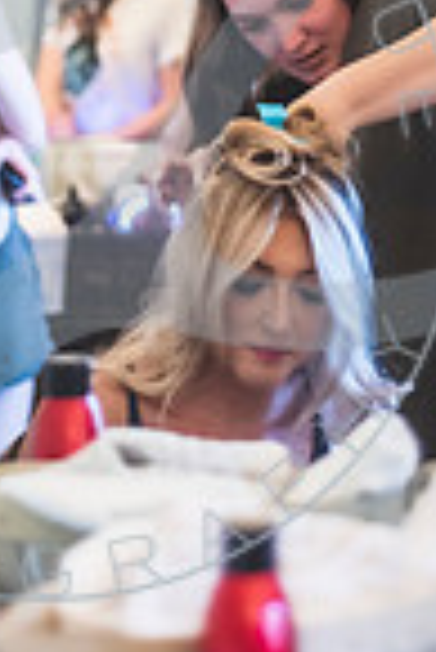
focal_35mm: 155
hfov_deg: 8.9
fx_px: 2809
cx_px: 247
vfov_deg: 12.9
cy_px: -157
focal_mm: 50
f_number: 1.8
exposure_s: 1/125
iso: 1000
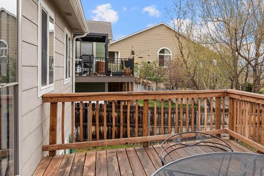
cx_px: 235
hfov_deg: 47.0
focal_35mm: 37
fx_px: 271
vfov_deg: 35.9
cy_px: 74
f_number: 8
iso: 160
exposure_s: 1/200
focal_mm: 18
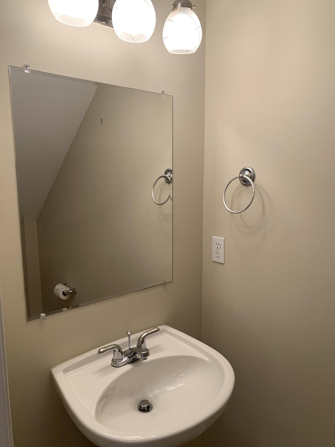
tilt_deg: -8.4
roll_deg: +0.4
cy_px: 224
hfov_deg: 53.1
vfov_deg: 67.3
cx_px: 168
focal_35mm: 26
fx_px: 335
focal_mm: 4.25
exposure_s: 1/120
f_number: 1.8
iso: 40
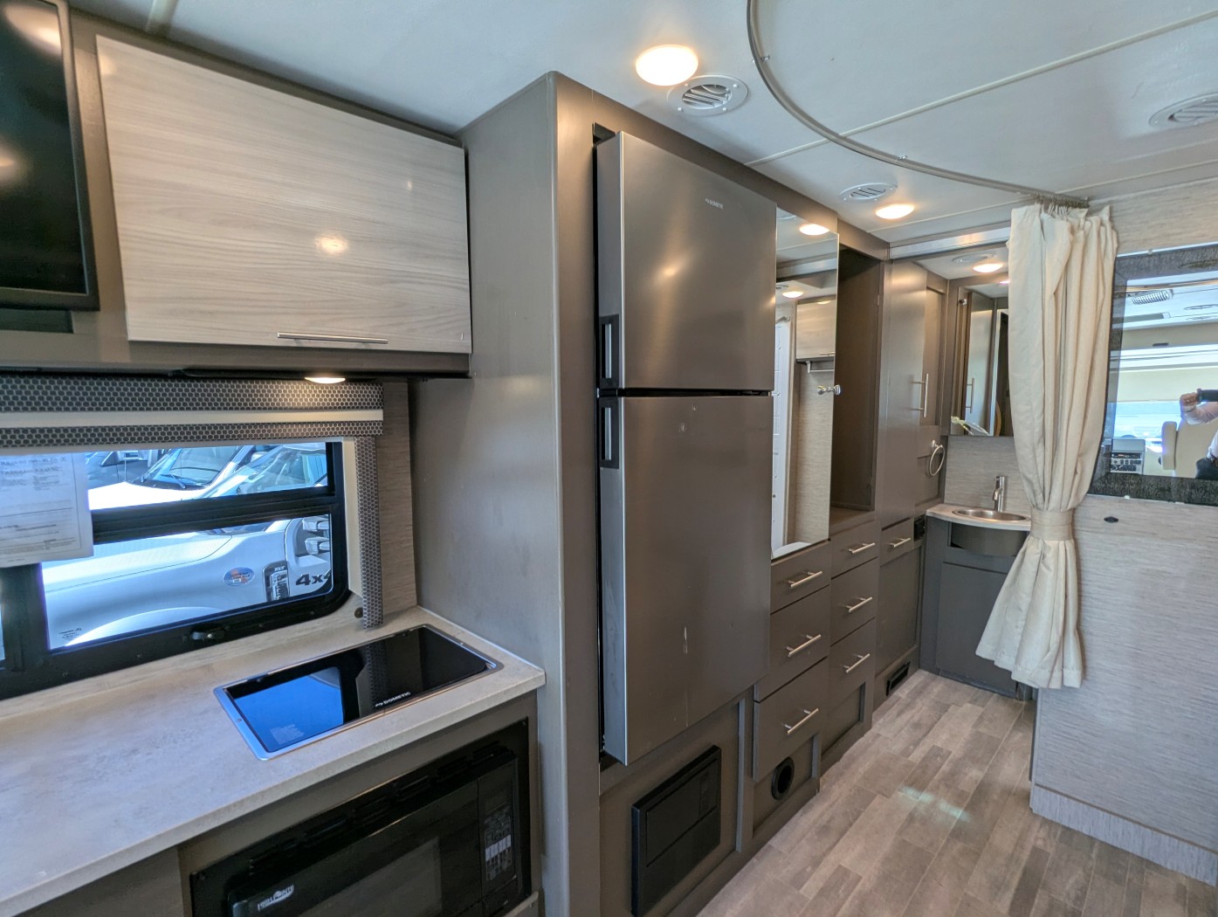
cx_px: 609
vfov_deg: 78.2
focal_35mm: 16
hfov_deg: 94.4
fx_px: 564
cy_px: 458
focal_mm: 2.35
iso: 69
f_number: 2.2
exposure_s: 1/115
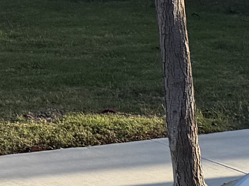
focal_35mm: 186
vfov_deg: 7.8
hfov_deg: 8.4
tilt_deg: -16.5
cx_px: 814
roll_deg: -2.9
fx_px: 1338
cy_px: 305
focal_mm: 6.76
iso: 80
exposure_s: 1/2525
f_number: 1.78
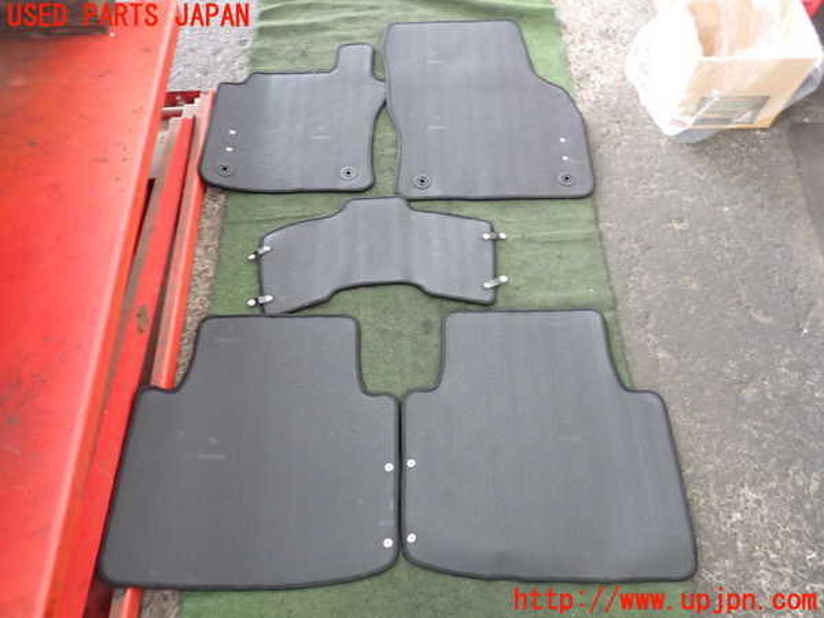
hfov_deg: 69.4
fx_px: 595
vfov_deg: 54.9
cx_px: 412
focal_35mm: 25
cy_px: 309
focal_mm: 4.5
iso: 500
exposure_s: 1/30
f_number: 2
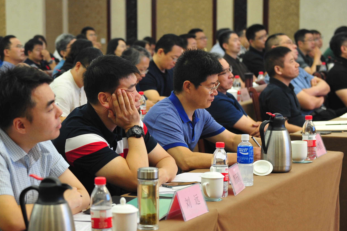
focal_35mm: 107
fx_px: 1031
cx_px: 50
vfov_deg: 12.8
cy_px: 143
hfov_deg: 18.9
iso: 1250
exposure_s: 1/60
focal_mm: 62
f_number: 4
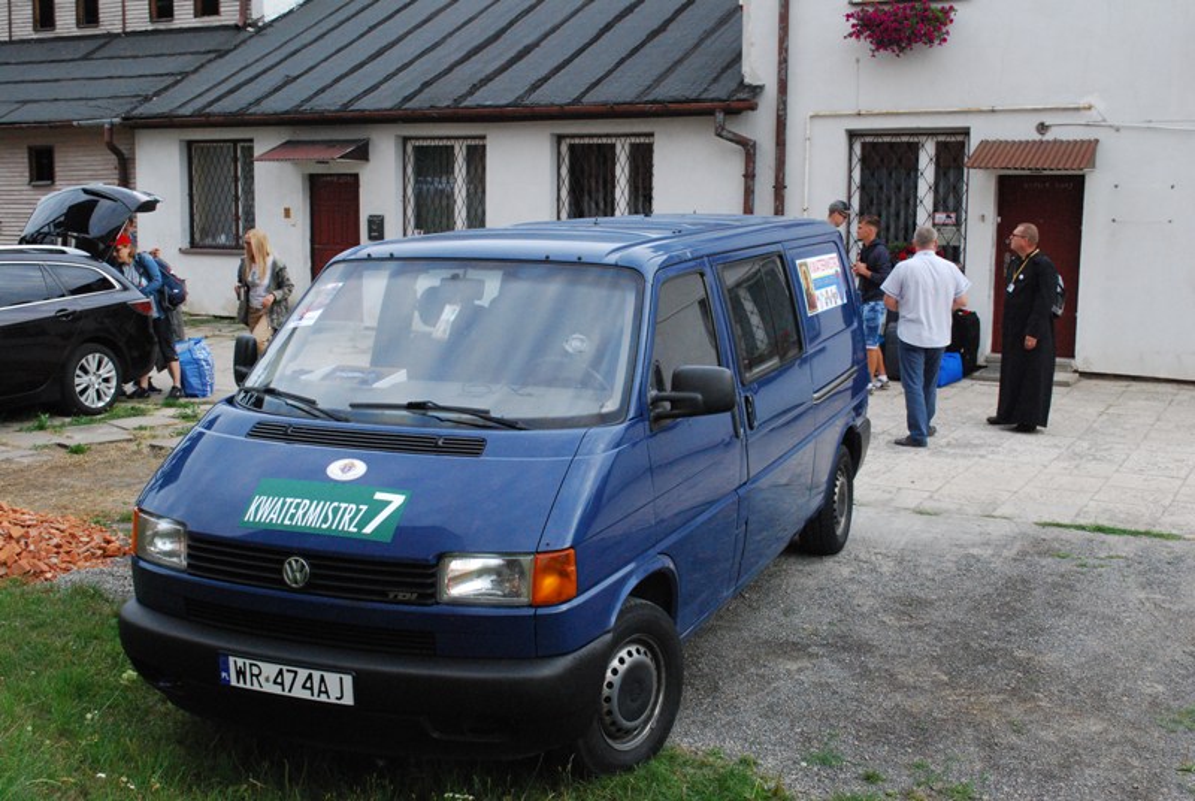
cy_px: 400
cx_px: 598
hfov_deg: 46.3
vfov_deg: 32.0
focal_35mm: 42
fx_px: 1396
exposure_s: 1/250
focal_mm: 28
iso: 1600
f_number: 10
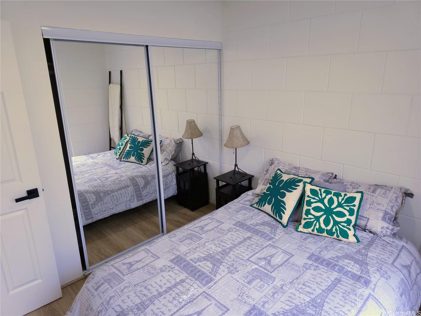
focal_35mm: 23
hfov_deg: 73.9
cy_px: 158
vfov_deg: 58.9
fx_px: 280
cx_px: 210
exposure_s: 1/60
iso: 64
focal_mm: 6.3
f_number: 1.7
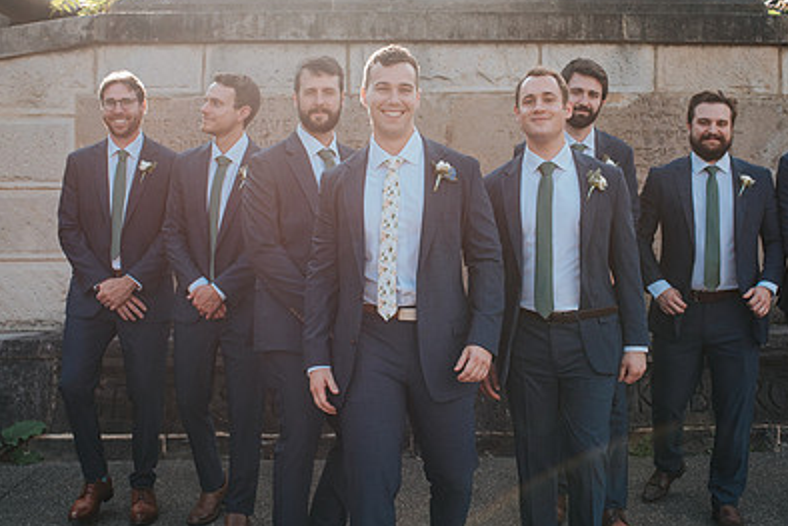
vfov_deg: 26.0
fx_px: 1139
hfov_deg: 38.1
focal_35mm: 52
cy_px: 215
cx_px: 450
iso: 720
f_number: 4
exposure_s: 1/1000
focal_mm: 35
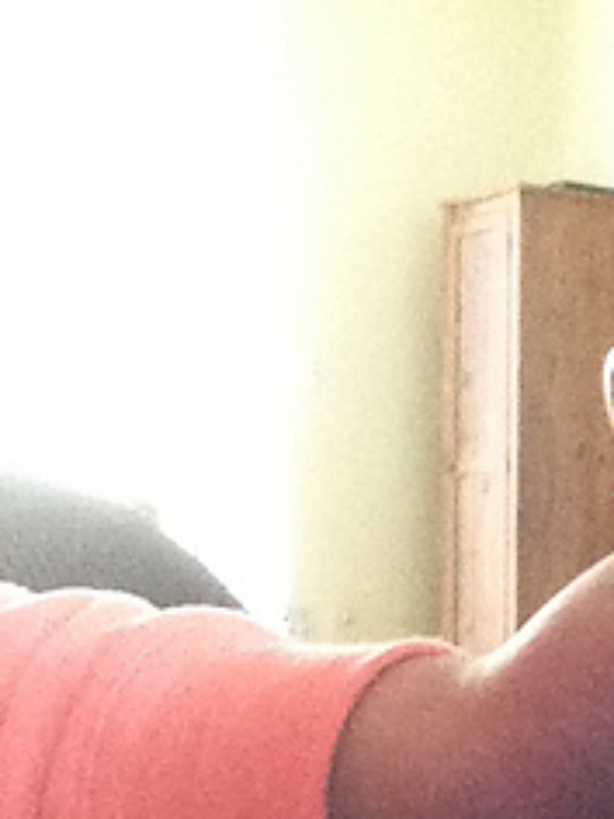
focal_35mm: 95
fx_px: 2247
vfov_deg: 20.1
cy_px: 788
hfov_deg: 14.9
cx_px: 801
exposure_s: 1/15
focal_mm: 2.18
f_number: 2.4
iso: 500
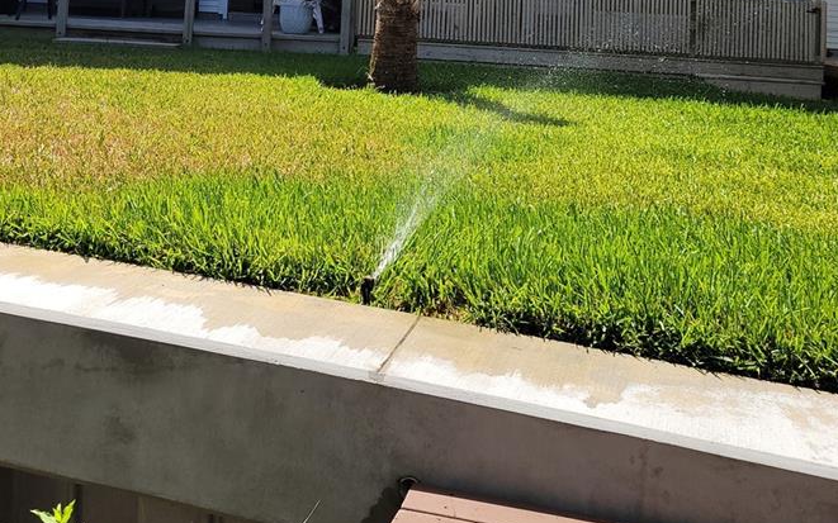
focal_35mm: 50
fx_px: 1142
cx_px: 337
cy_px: -79
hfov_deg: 40.1
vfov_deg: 23.9
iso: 40
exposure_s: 1/1449
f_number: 1.8
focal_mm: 5.4
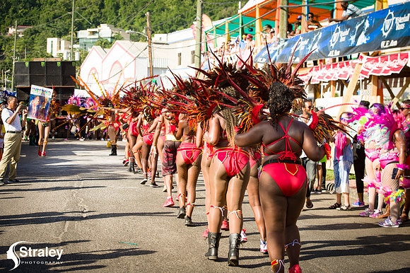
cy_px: 136
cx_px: 205
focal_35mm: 70
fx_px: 797
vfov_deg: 19.4
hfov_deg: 28.9
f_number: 7.1
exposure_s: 1/200
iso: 100
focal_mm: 70
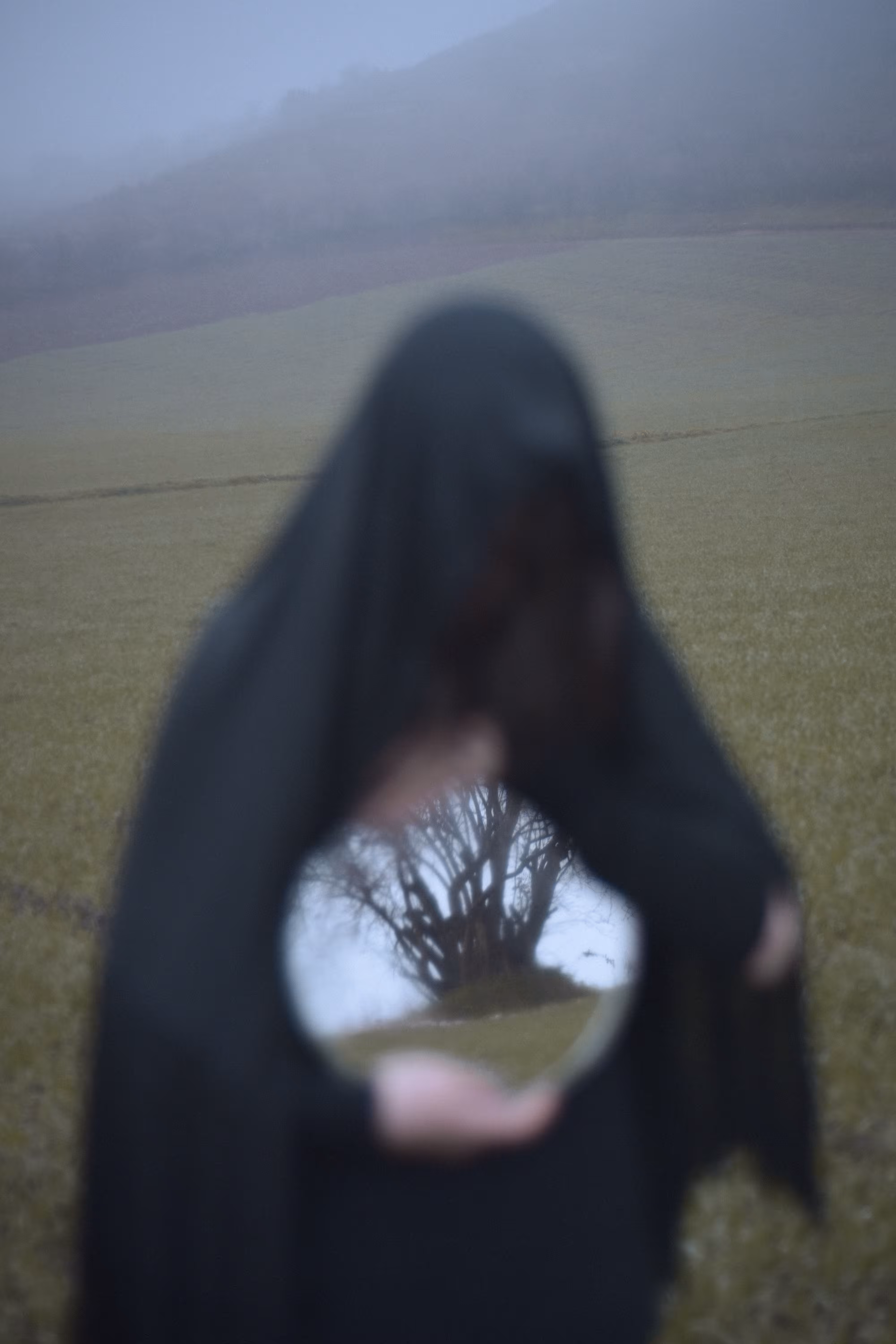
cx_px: 448
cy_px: 672
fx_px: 2800
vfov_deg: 27.0
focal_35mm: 75
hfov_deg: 18.2
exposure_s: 1/500
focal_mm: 50
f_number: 1.8
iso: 100
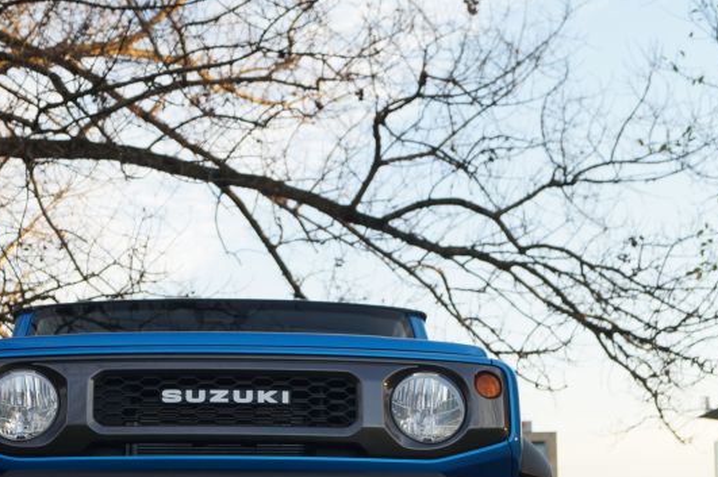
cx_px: 219
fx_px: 1614
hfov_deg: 24.9
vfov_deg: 16.6
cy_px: 449
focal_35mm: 81
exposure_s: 1/80
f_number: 5
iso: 100
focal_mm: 28
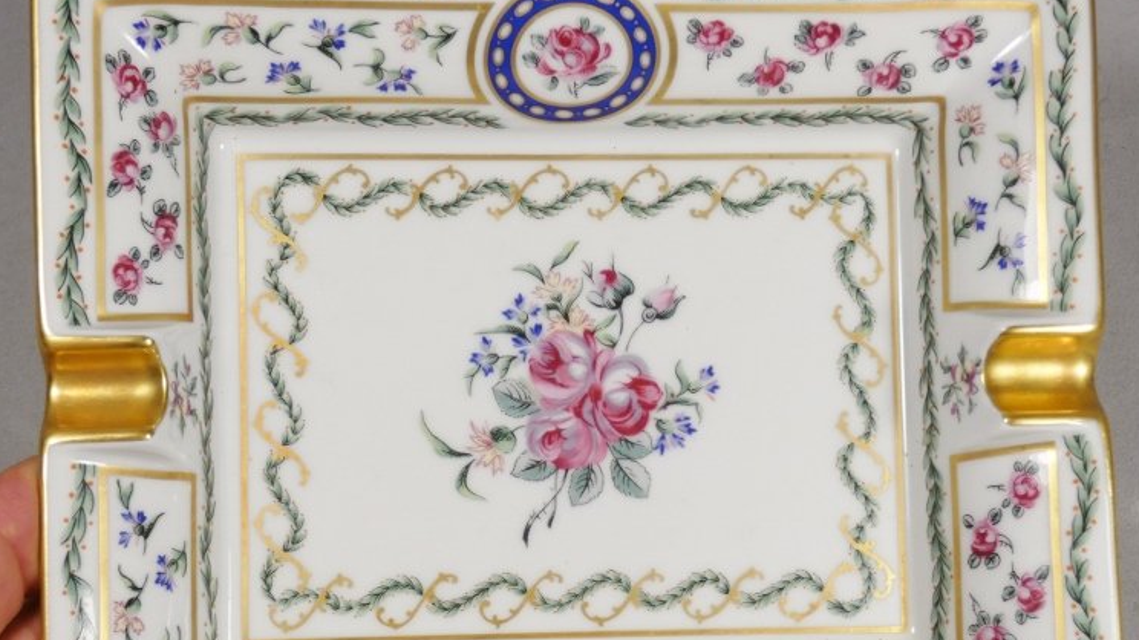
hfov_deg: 24.5
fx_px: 2627
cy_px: 430
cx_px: 583
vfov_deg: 13.9
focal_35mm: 87
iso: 80
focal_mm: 10.4
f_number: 4.1
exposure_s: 1/125
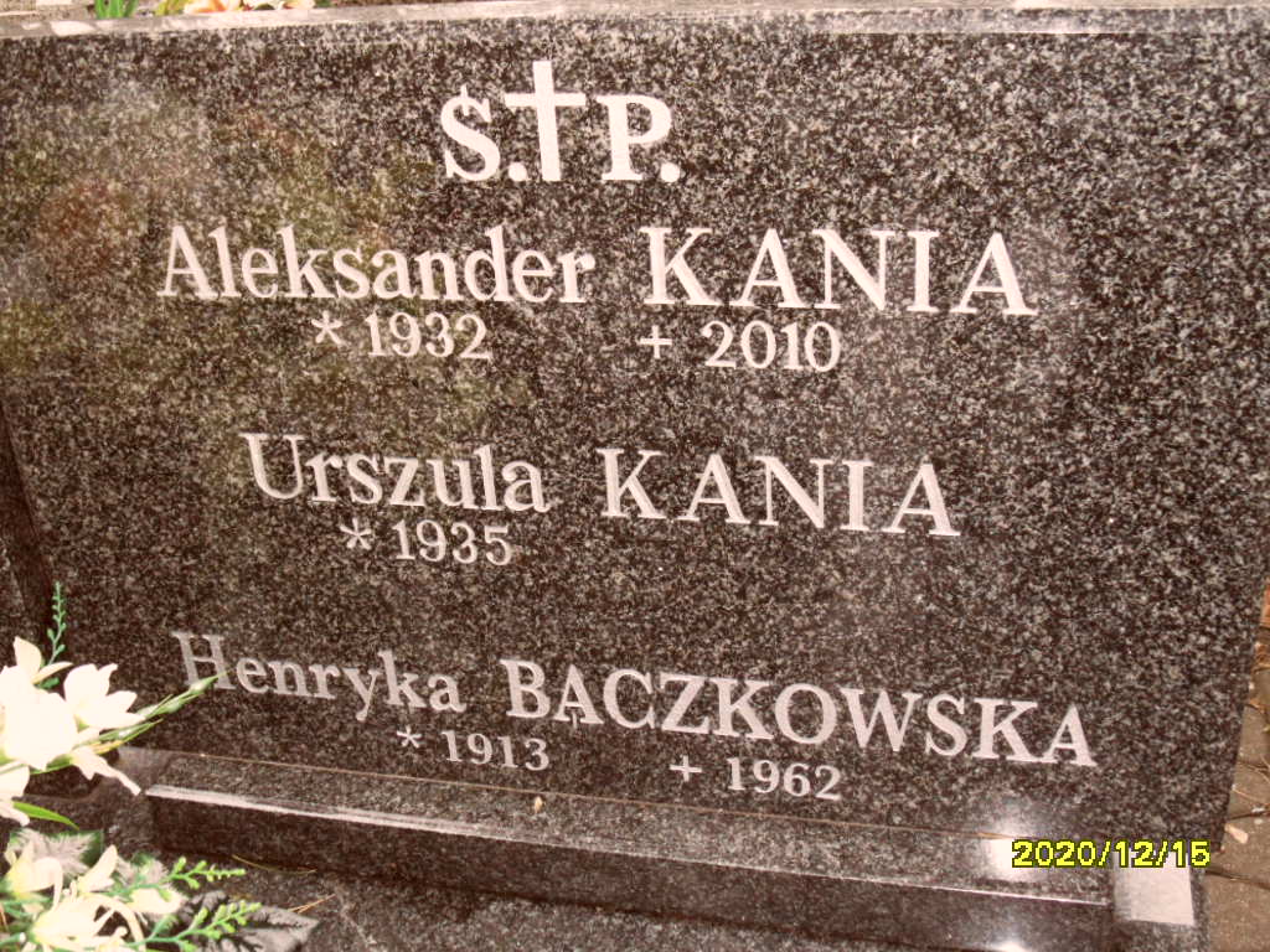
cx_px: 635
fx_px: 1468
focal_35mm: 40
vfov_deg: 36.0
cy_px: 476
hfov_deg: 46.8
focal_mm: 6.5
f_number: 3.6
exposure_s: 1/45
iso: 200
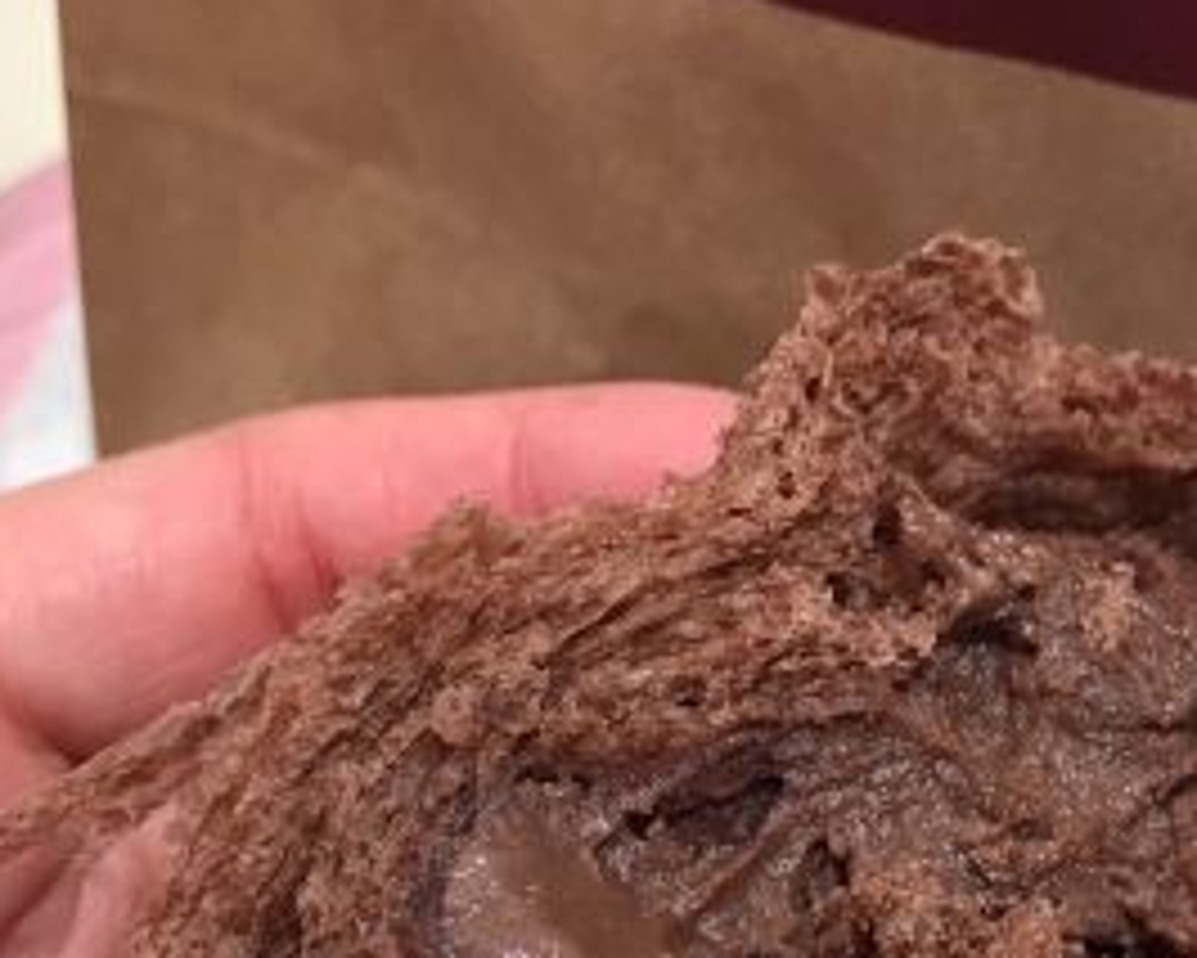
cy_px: 659
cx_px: 734
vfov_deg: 21.2
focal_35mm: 72
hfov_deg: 26.3
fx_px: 2552
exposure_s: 1/20
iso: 40
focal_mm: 3.99
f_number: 1.8
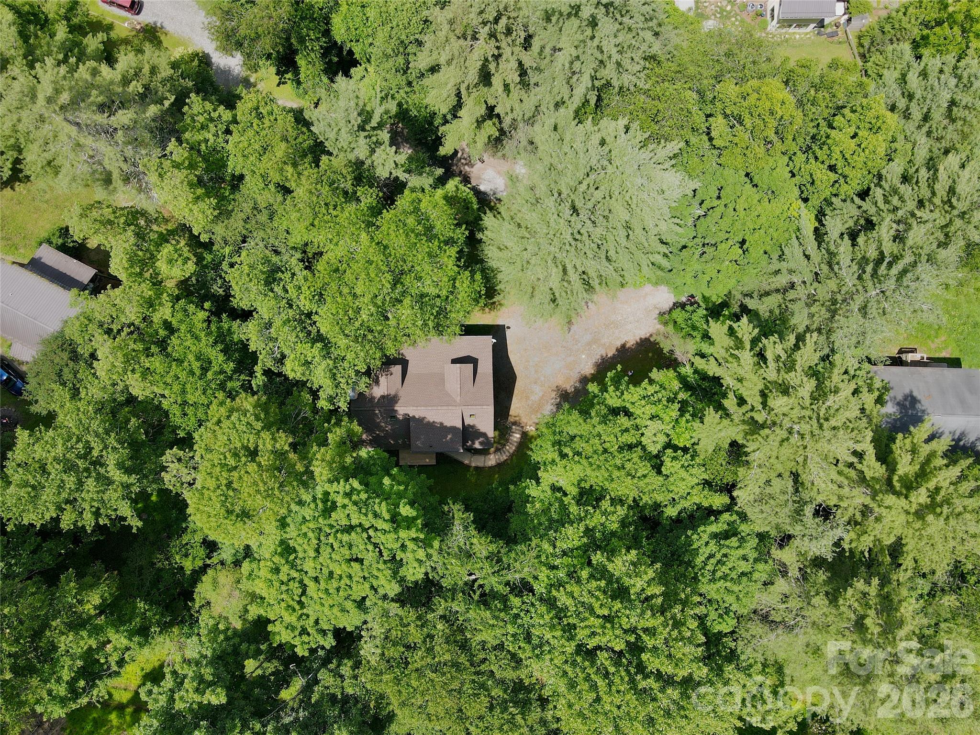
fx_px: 679
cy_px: 368
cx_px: 490
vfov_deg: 56.8
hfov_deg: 71.6
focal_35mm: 24
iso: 100
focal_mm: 4.5
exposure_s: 1/320
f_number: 2.8
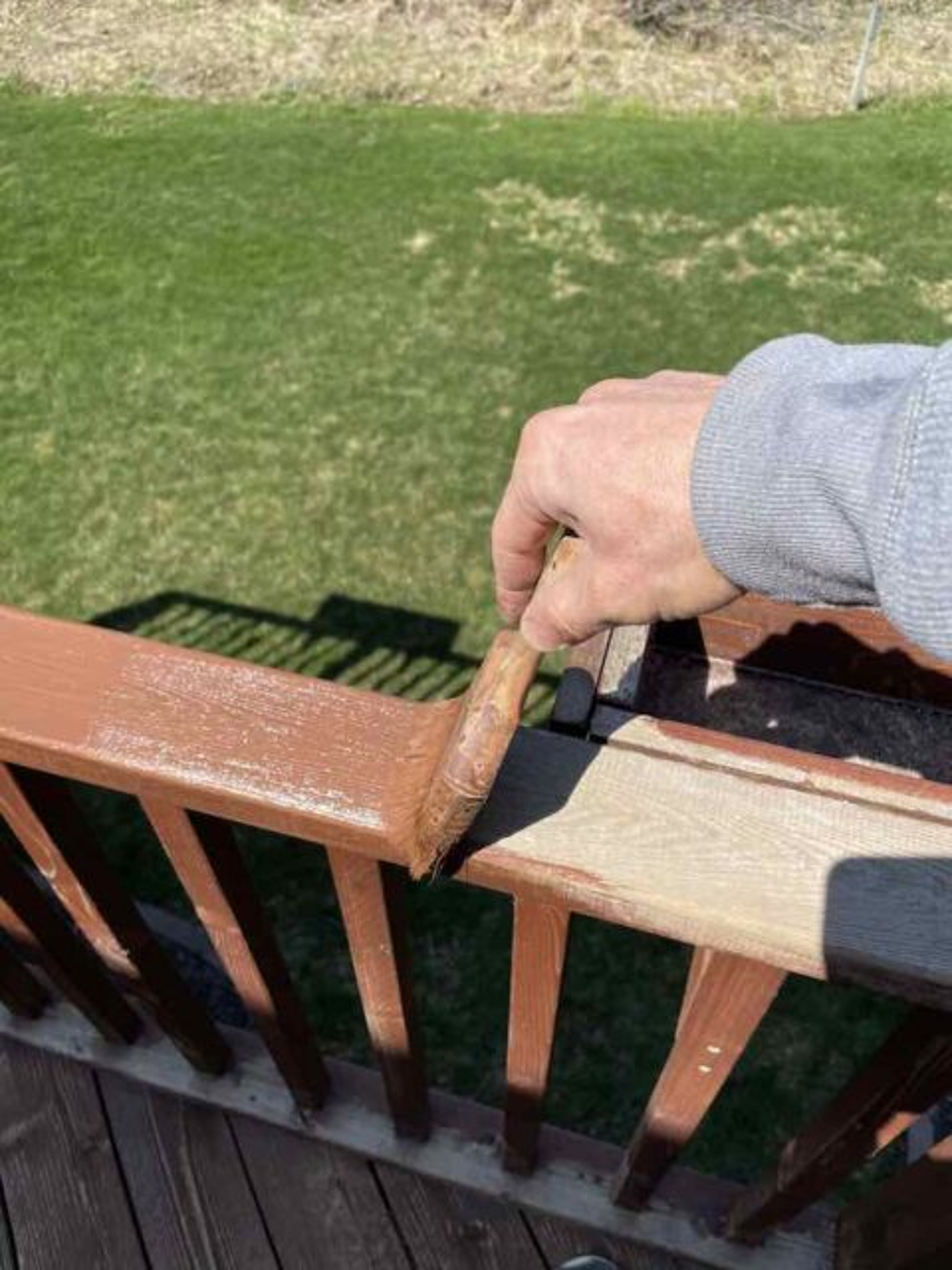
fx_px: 953
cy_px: 635
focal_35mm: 26
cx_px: 476
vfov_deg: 67.3
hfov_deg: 53.1
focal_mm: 4.2
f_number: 1.6
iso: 32
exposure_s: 1/2174
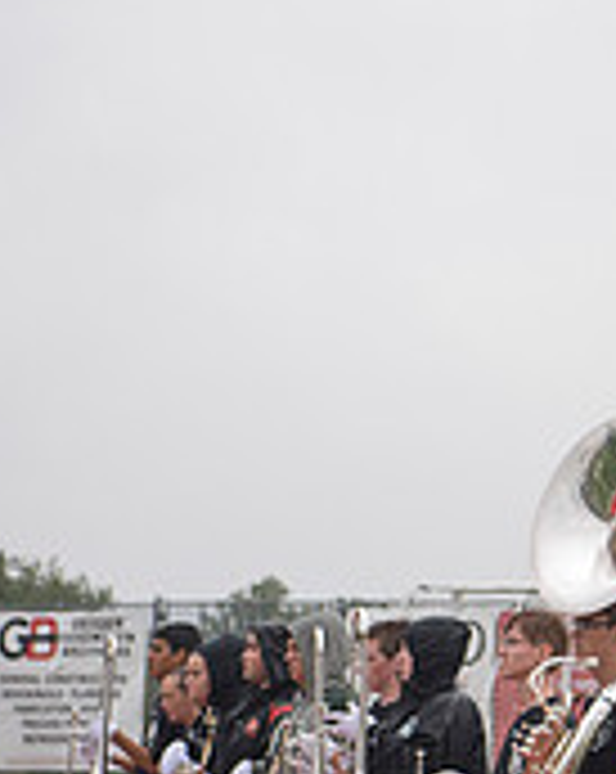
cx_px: 1052
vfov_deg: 8.7
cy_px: 214
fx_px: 5073
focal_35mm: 222
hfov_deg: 6.8
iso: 400
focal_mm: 70
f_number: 4
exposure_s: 1/800
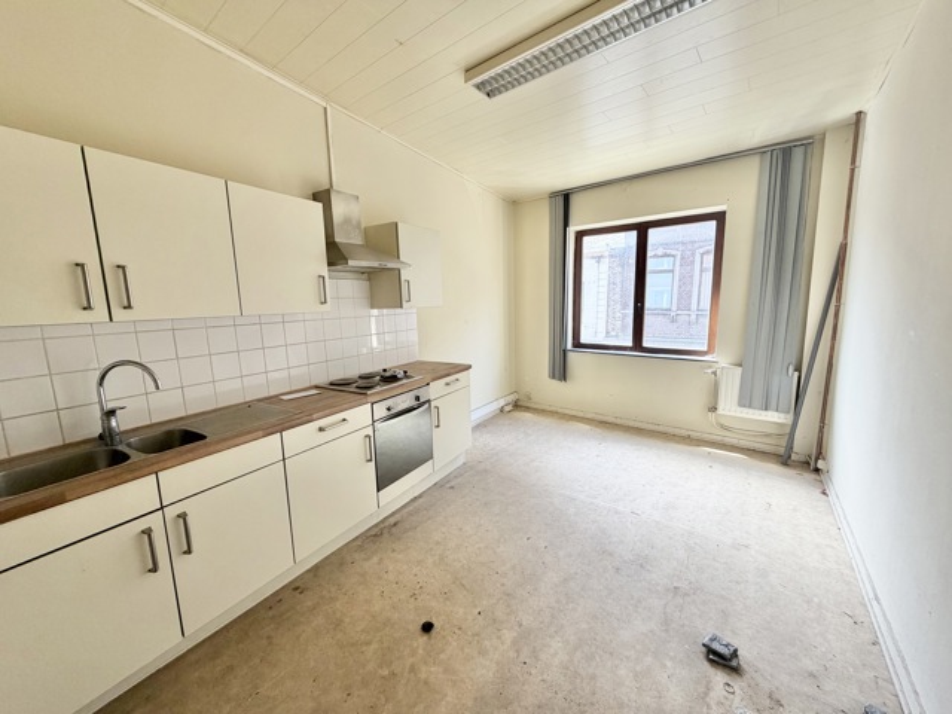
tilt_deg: -8.6
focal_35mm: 14
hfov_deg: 102.1
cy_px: 357
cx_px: 476
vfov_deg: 85.7
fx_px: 385
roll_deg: +2.1
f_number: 2.2
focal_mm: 2.22
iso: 100
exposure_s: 1/121
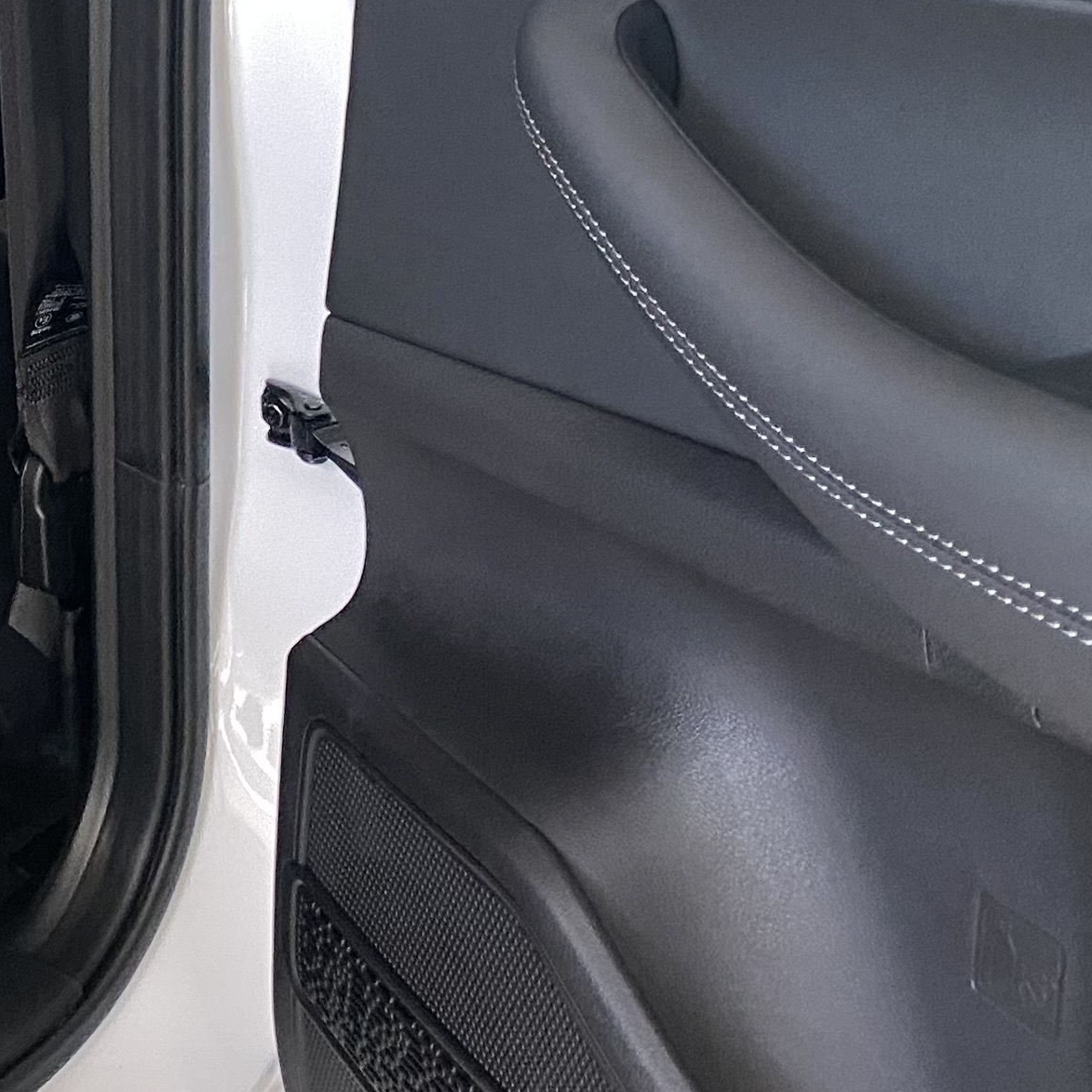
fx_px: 2820
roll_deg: +2.2
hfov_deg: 19.6
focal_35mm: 79
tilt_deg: -14.2
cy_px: -195
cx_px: -451
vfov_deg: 20.6
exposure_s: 1/60
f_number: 1.8
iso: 200
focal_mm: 4.25
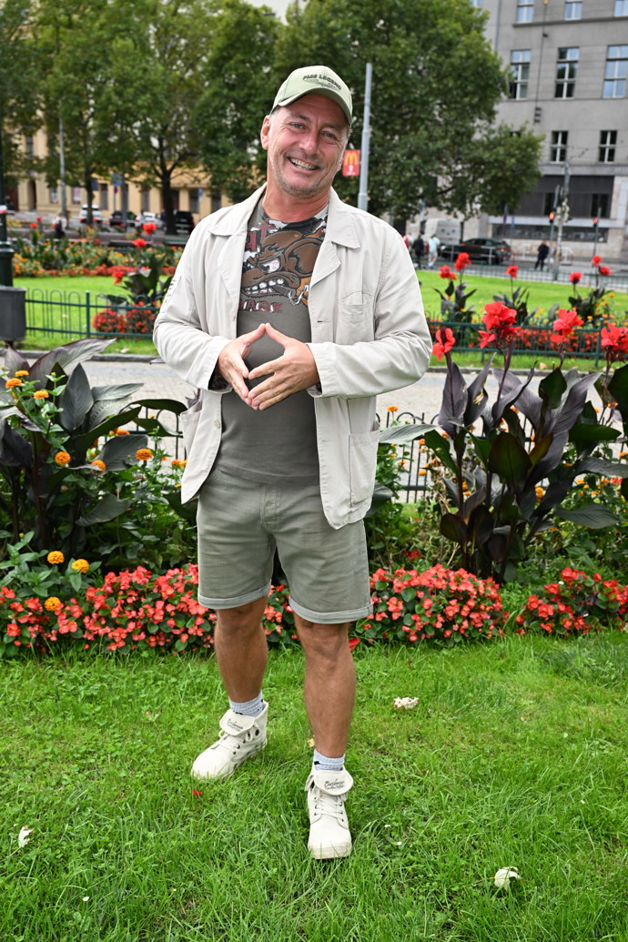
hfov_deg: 37.9
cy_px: 471
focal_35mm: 35
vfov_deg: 54.4
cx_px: 314
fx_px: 916
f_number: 5
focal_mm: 35
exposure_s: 1/500
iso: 320
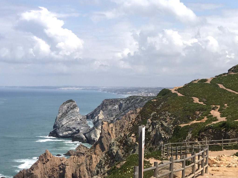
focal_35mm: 89
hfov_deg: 21.8
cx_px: 175
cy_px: 86
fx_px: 612
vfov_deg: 16.6
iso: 20
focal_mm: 6.6
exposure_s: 1/1408
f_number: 2.8
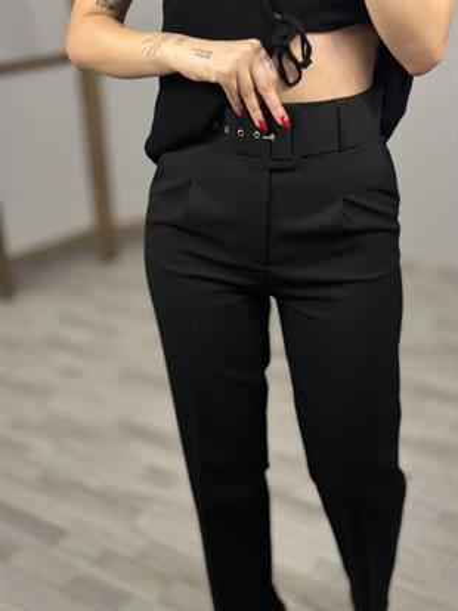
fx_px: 846
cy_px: 306
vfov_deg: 39.6
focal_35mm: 48
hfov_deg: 30.3
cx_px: 229
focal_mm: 6.86
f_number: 1.78
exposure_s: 1/100
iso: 250
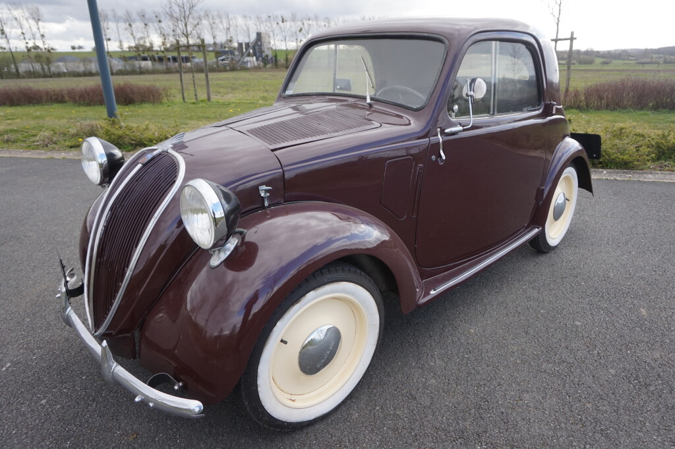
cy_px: 224
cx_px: 338
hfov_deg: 73.8
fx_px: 450
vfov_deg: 53.1
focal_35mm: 24
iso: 100
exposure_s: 1/200
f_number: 4.5
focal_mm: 16
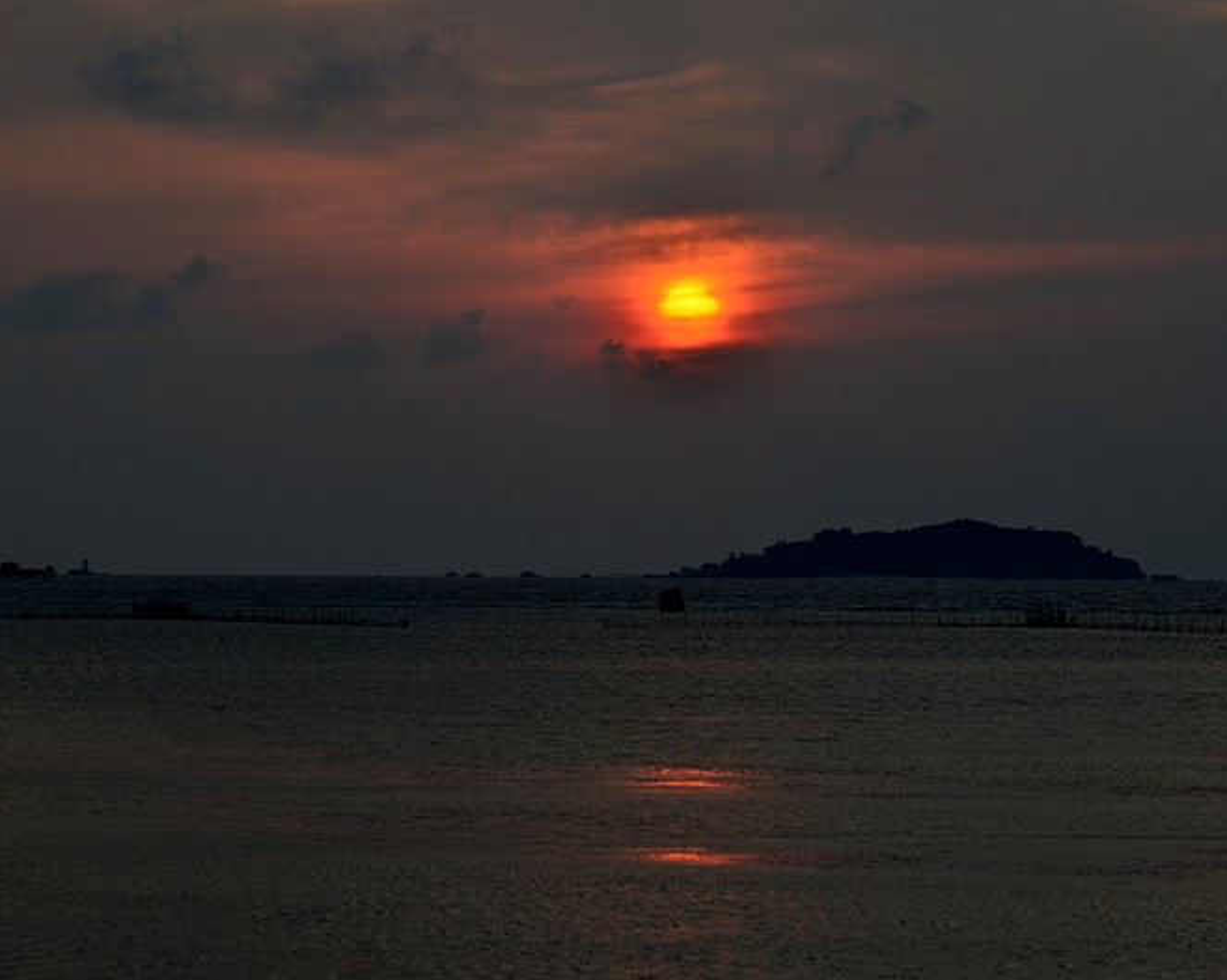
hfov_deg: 10.3
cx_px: 699
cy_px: 490
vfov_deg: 8.2
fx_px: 6825
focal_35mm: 188
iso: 100
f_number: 6.3
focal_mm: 110
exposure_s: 1/200
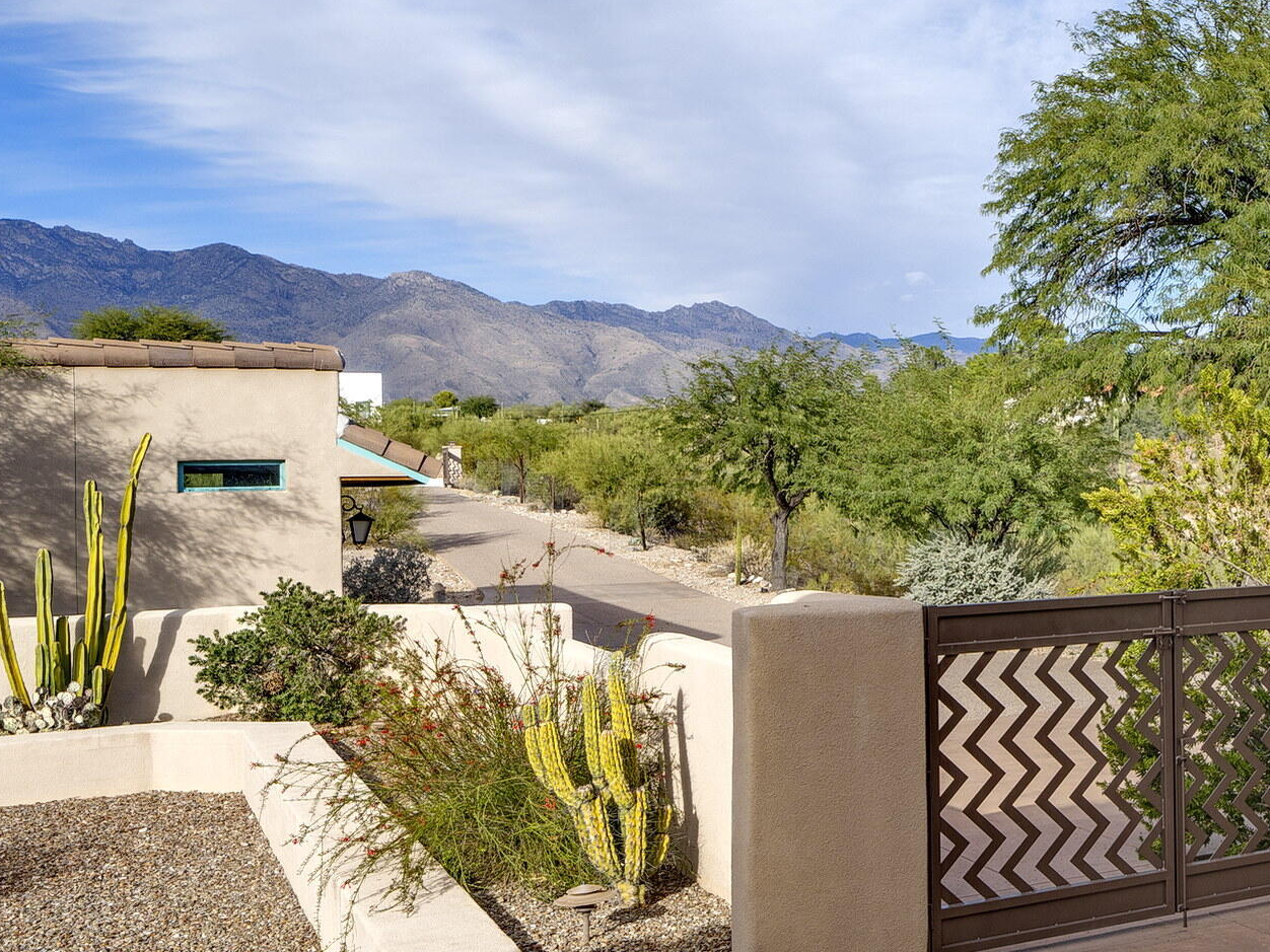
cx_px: 1315
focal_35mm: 43
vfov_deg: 33.6
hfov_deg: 38.2
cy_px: 430
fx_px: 1578
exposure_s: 1/160
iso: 100
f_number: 9
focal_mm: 20
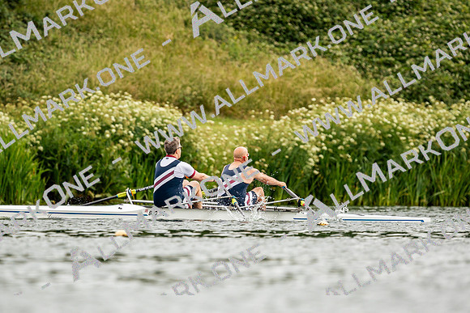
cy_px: 156
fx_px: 11752
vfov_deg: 1.5
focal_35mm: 900
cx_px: 235
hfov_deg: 2.3
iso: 500
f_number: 6.3
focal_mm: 600
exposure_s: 1/2000
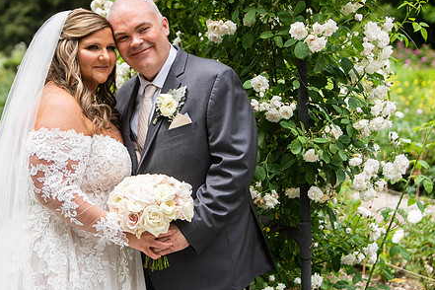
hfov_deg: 22.1
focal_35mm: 92
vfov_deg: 14.8
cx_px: 155
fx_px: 1112
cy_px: 106
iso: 200
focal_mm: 70
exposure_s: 1/1000
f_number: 4
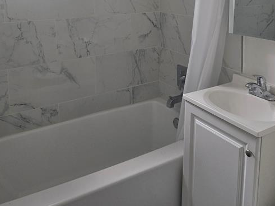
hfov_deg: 51.4
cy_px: 13
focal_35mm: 36
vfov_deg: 36.7
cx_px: 139
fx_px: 286
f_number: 1.7
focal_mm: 6.3
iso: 80
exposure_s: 1/182
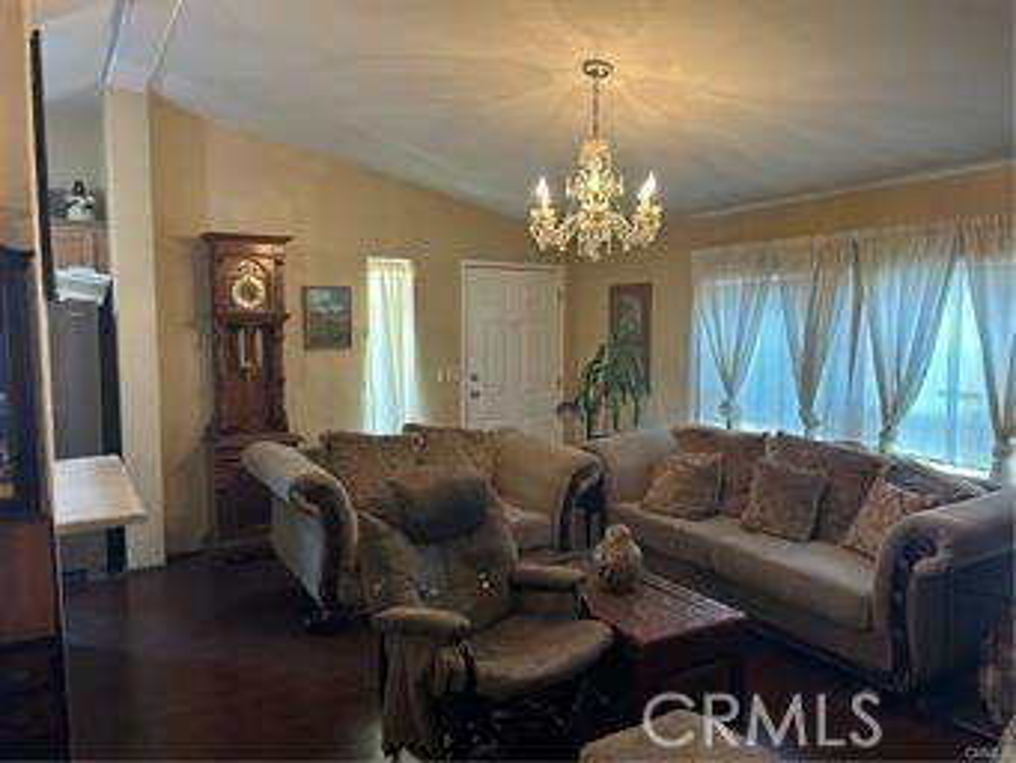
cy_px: 382
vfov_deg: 53.1
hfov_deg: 67.3
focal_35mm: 26
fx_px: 763
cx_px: 508
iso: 160
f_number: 1.5
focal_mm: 5.7
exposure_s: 1/60
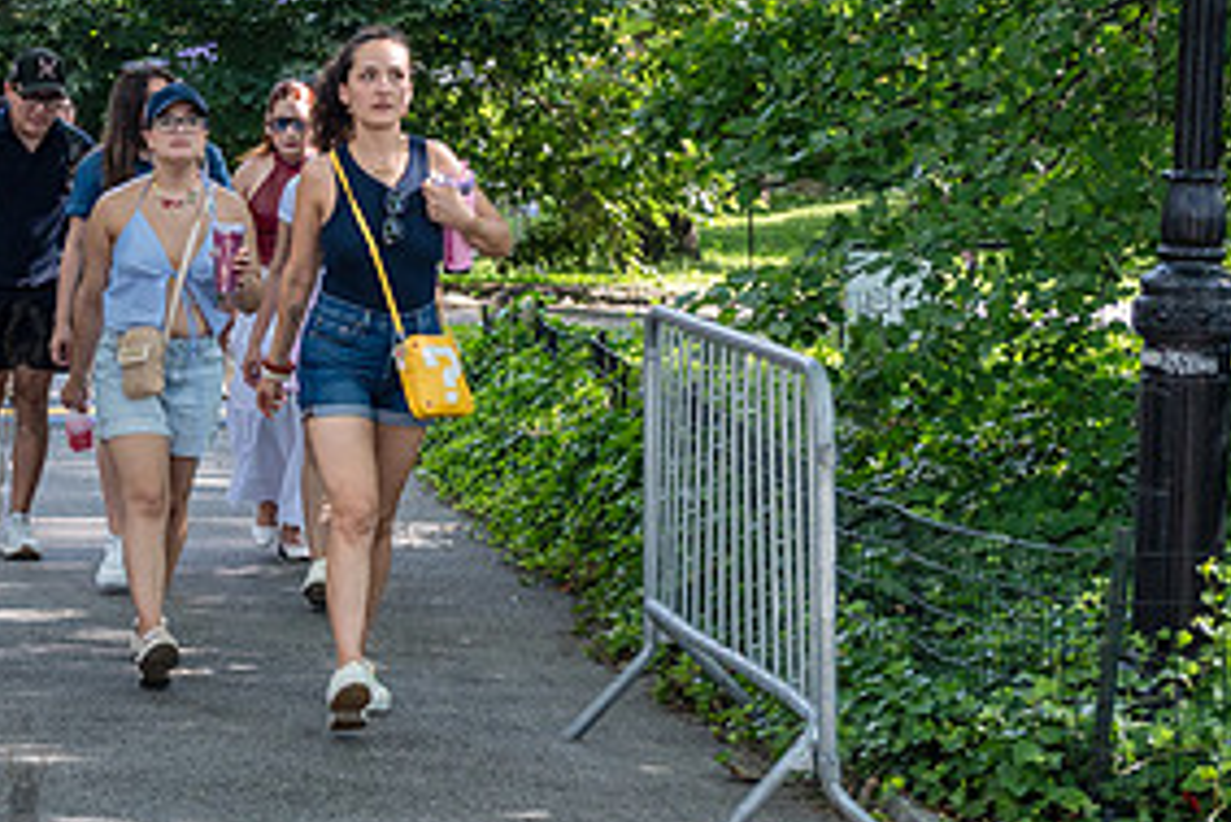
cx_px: -33
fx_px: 4687
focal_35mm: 137
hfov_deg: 14.7
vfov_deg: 10.0
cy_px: 365
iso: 500
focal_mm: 62
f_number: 4
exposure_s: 1/250
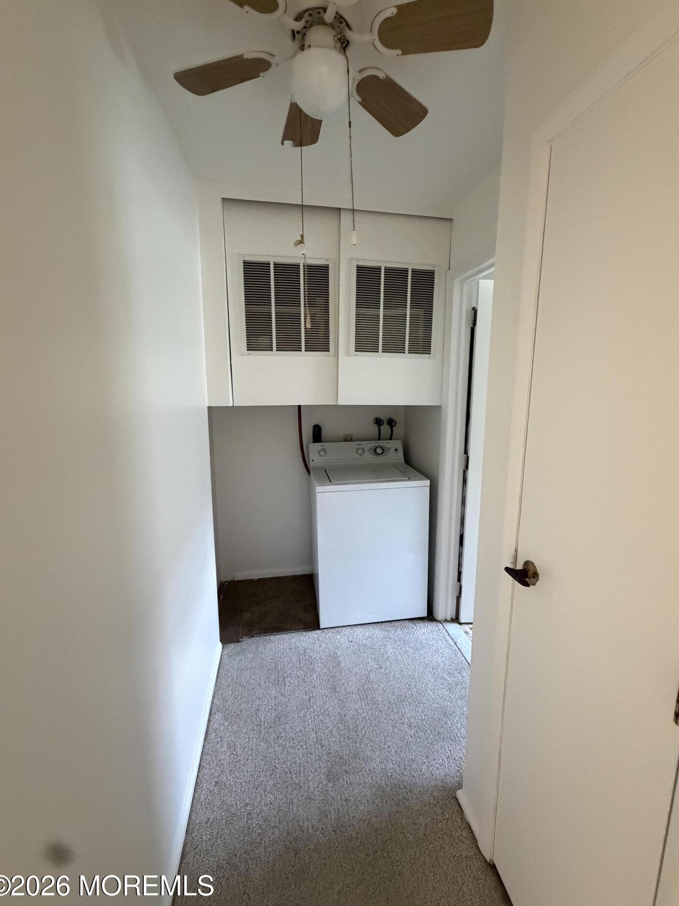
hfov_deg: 81.7
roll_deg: +1.2
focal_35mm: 15
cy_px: 445
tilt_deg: -9.1
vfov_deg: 98.2
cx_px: 351
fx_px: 392
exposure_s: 1/60
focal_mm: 2.22
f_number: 2.2
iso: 640
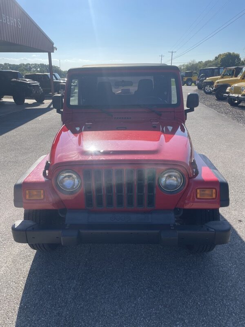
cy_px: 164
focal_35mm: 26
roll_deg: -0.7
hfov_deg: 53.1
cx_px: 122
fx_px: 245
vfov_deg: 67.3
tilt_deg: -19.8
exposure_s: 1/2257
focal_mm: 4.2
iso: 32
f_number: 1.6
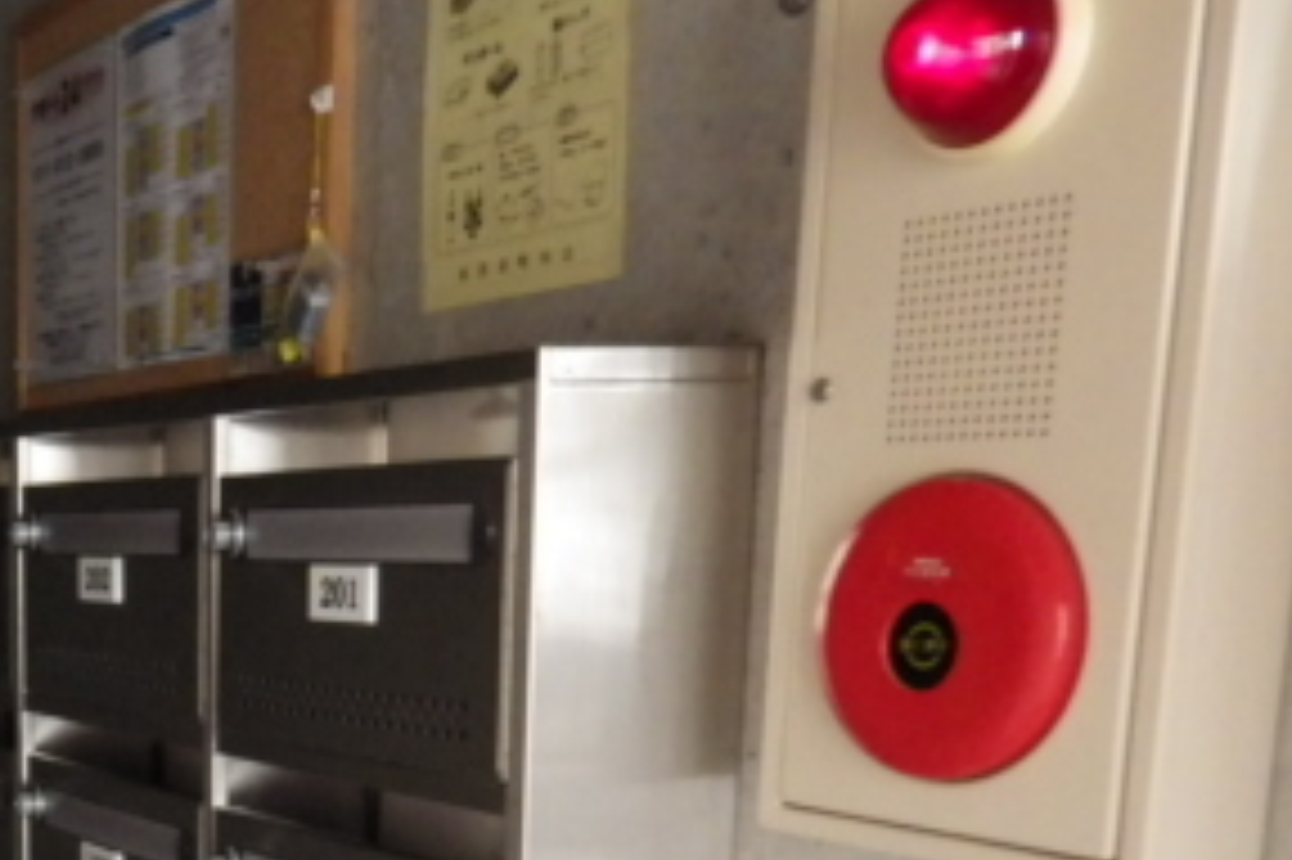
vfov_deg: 24.9
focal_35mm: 51
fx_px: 1829
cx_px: -144
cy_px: 905
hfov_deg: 33.6
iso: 640
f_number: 3.1
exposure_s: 1/45
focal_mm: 4
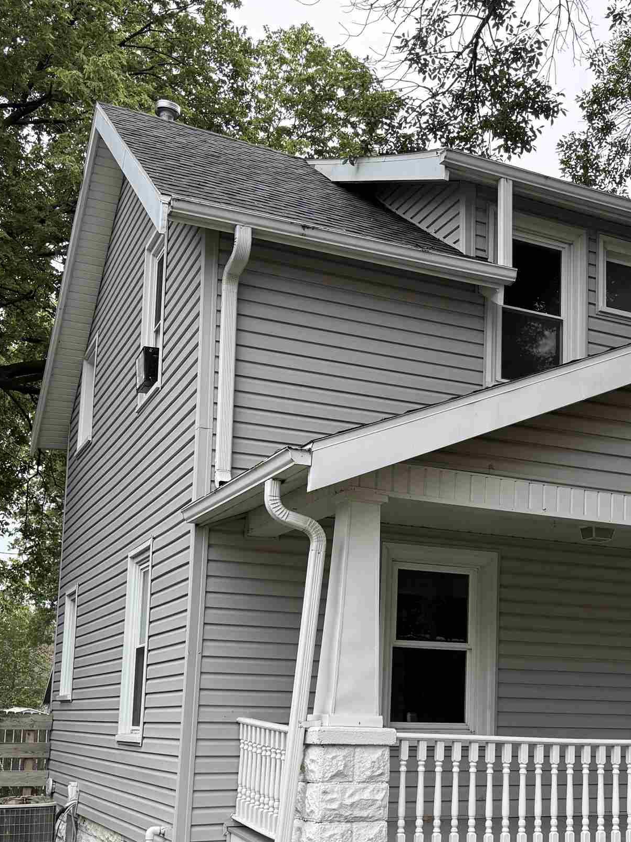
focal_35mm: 46
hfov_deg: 30.8
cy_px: 579
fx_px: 1118
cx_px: 499
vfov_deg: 40.6
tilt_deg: +7.9
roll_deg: -0.9
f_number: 1.78
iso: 100
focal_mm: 6.76
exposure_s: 1/1385
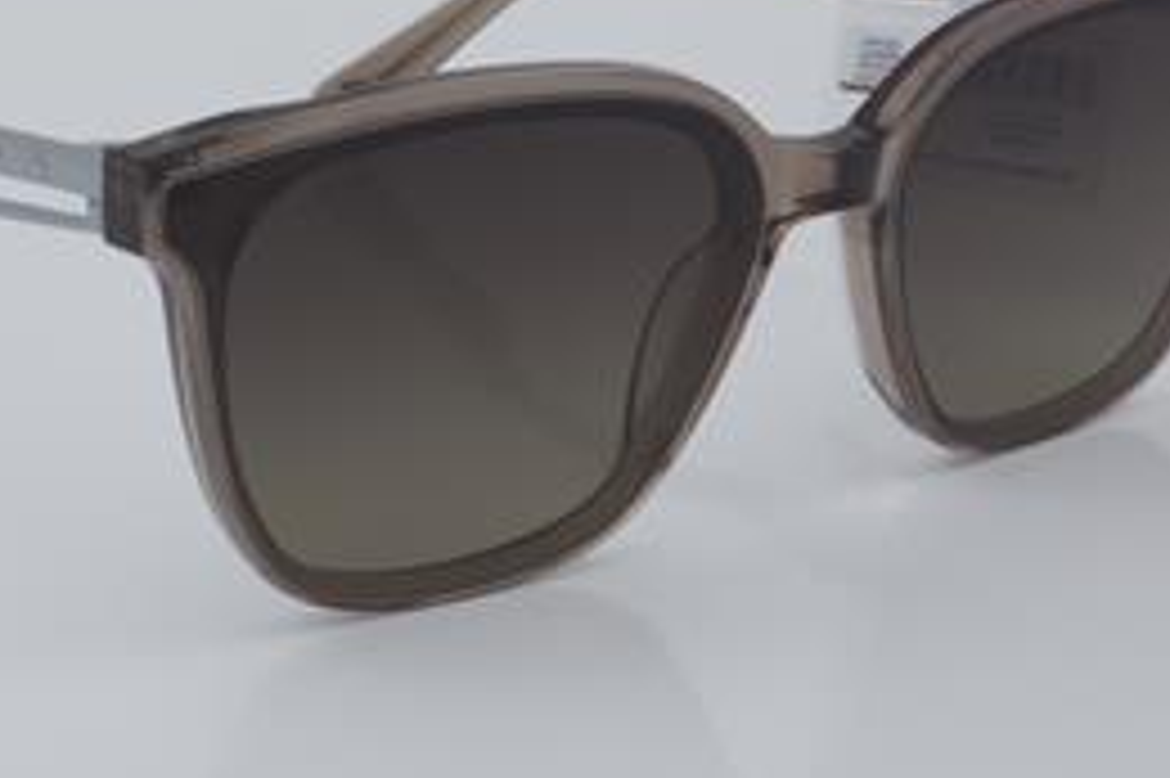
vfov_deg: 10.8
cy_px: 247
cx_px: 450
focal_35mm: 127
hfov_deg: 16.2
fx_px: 4117
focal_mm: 55
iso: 100
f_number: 32
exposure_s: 1/4
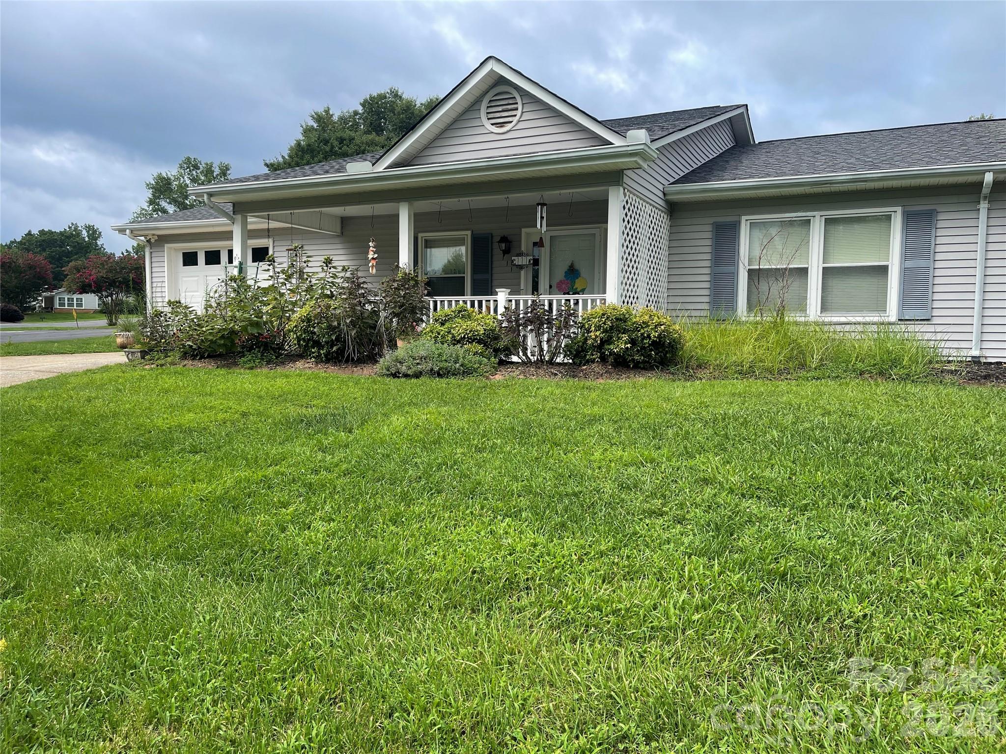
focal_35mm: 25
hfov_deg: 69.4
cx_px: 503
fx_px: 727
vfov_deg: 54.9
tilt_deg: -3.5
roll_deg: -0.7
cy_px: 377
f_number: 1.6
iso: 32
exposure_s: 1/1513
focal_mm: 5.1
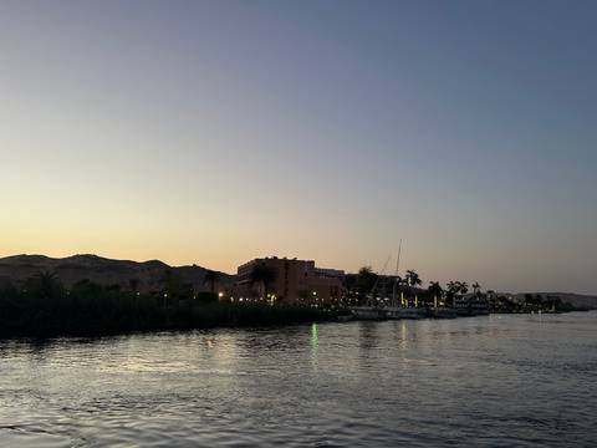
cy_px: 224
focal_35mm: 26
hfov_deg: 67.3
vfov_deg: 53.1
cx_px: 298
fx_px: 448
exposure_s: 1/100
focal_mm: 5.7
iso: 64
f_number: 1.5
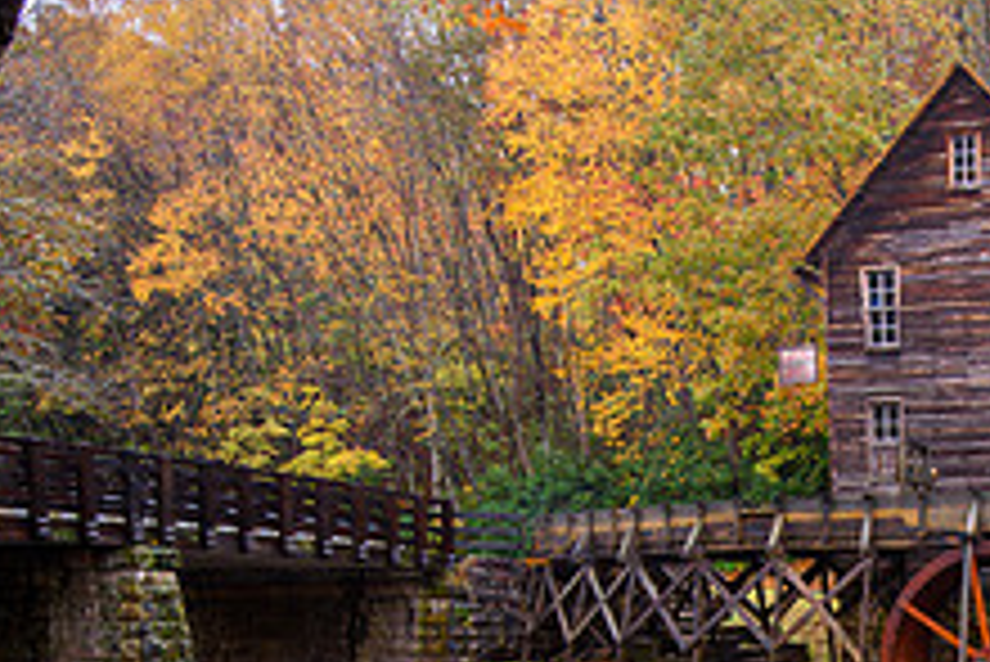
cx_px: 1010
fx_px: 1403
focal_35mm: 51
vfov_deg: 23.8
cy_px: 828
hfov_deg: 34.9
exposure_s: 2
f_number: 16
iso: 64
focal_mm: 18
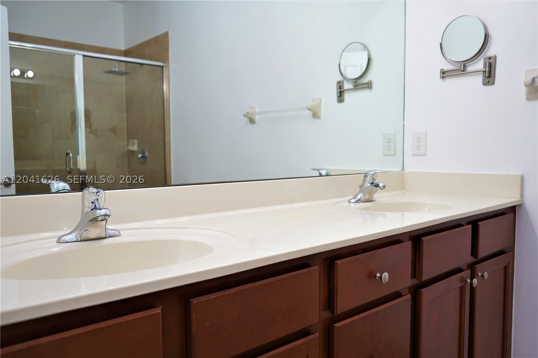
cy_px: 179
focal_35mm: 28
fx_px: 418
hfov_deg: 65.5
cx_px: 269
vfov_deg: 46.4
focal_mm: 28
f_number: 4
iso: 125
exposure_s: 1/60
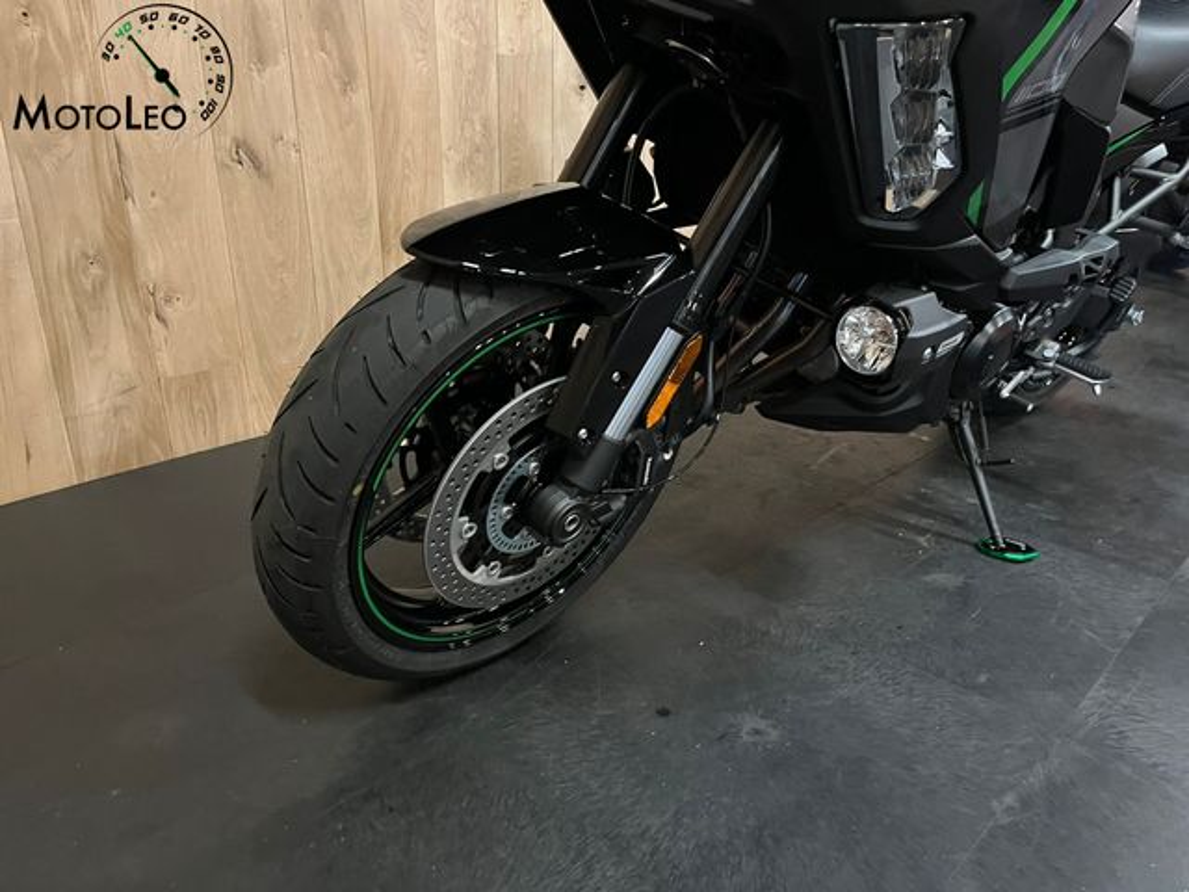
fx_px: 893
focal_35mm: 26
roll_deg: -1.4
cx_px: 594
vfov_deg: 53.1
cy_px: 446
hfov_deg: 67.3
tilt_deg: -23.6
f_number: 1.6
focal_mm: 5.1
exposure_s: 1/25
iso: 800
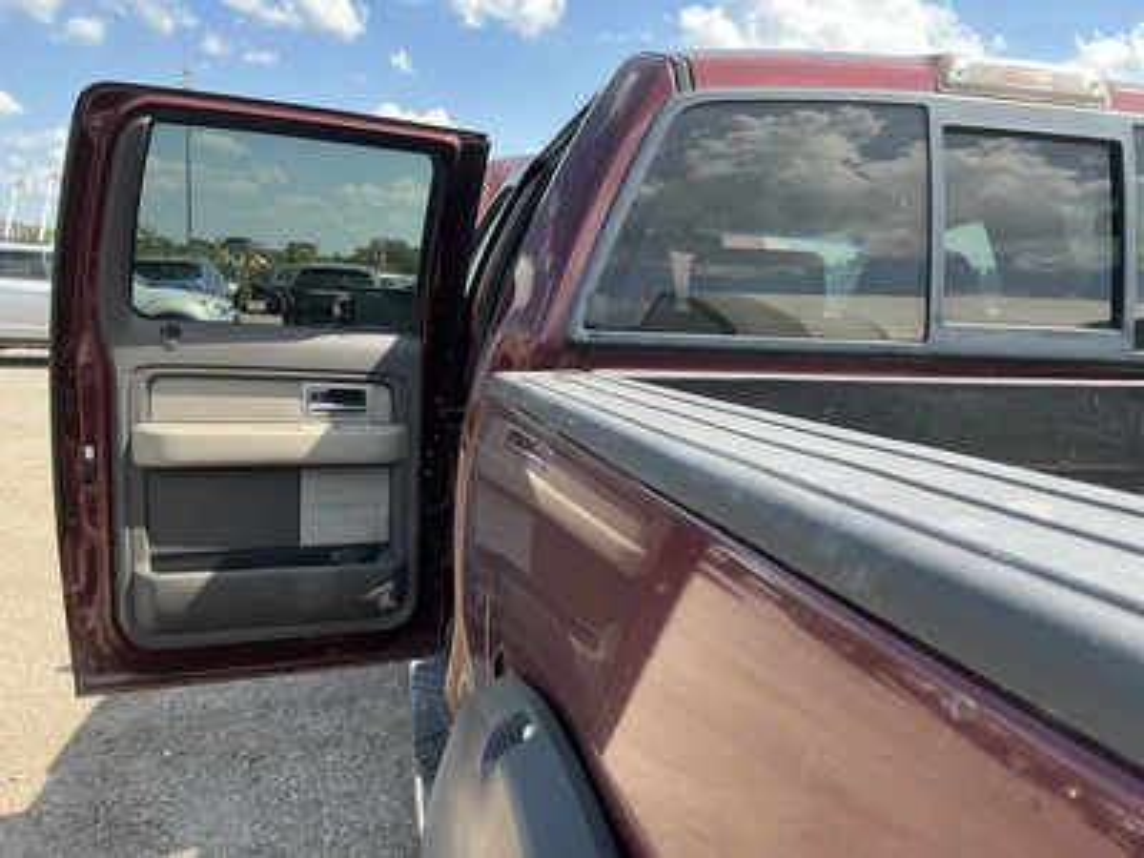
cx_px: 572
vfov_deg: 49.7
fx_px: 925
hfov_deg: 63.4
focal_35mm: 28
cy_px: 429
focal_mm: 3
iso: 25
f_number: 1.8
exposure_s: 1/425
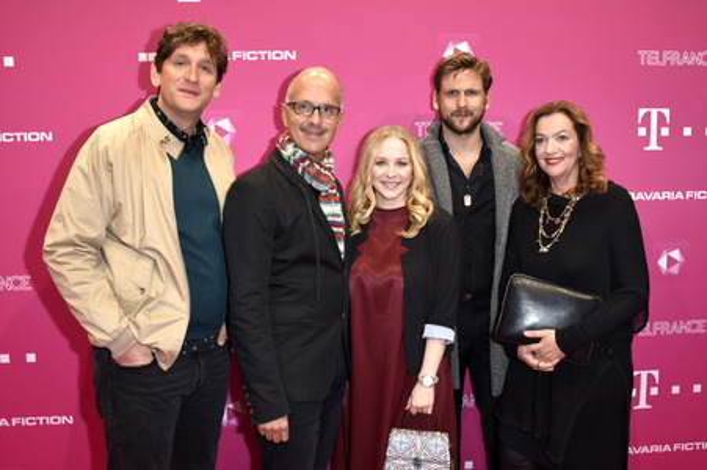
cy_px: 235
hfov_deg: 62.0
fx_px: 589
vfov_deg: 43.5
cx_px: 354
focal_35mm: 30
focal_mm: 20
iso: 500
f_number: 6.3
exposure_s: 1/160
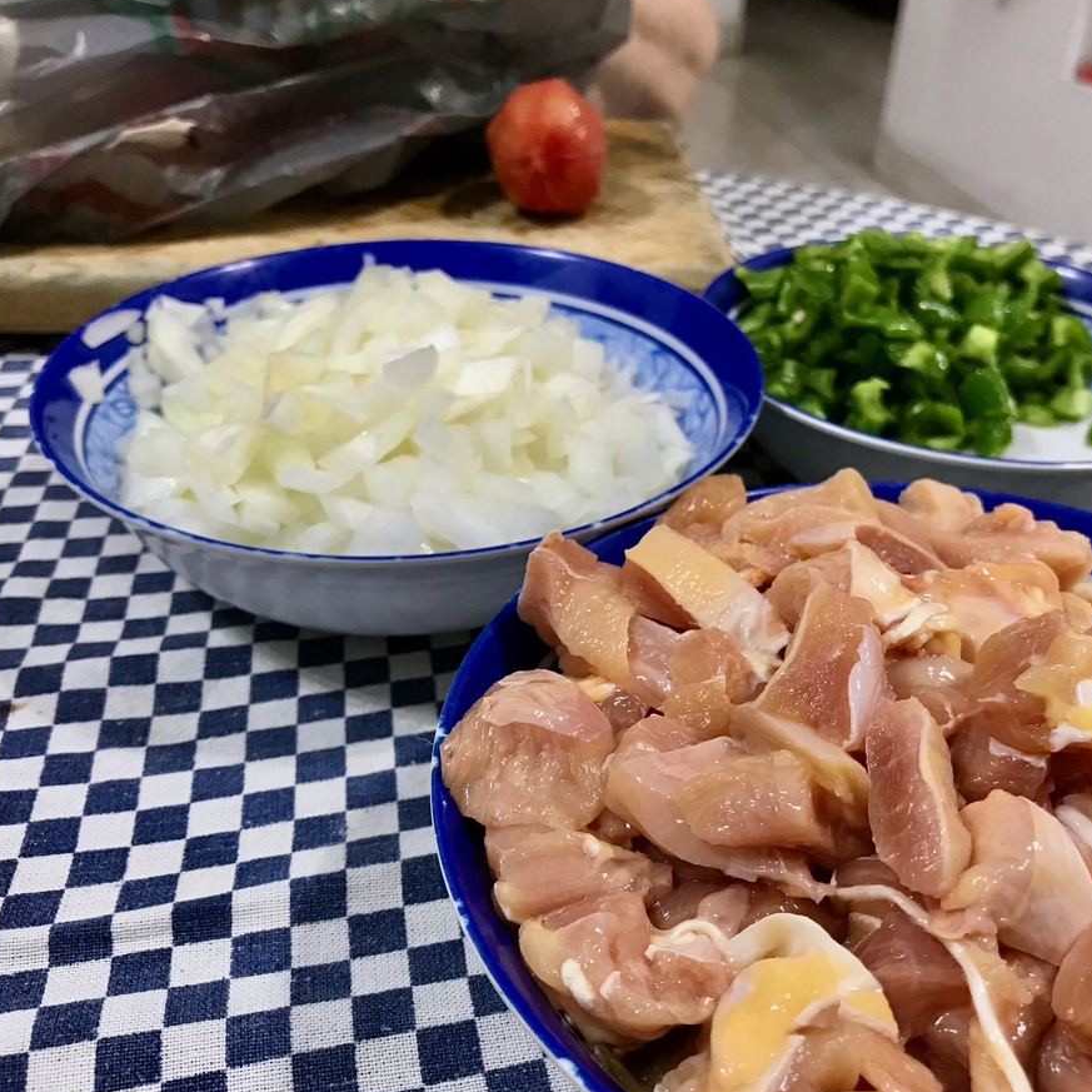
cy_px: 545
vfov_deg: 48.5
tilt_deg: -31.9
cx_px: 580
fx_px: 1213
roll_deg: -3.3
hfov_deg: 48.4
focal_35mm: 34
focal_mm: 3.99
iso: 40
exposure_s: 1/15
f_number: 1.8
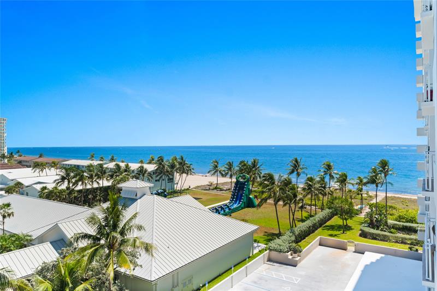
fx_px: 303
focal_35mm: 25
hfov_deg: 71.5
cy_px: 146
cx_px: 218
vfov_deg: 51.3
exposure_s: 1/60
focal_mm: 25
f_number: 5
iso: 100
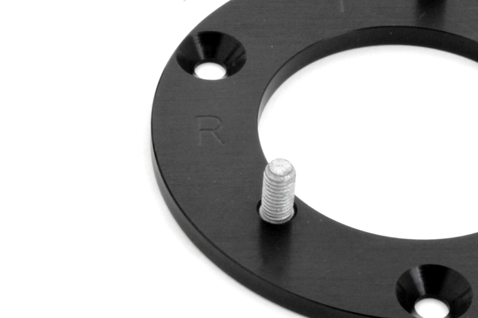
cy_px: 159
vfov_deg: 20.6
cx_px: 239
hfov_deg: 30.5
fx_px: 876
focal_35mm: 66
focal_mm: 44
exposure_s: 1/1.6
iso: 800
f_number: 22
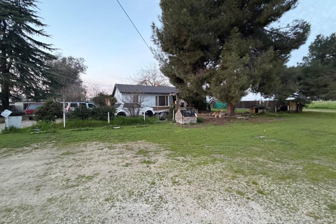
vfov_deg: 77.2
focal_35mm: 15
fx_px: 140
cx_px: 169
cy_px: 104
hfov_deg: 100.4
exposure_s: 1/75
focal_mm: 2.22
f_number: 2.2
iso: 320
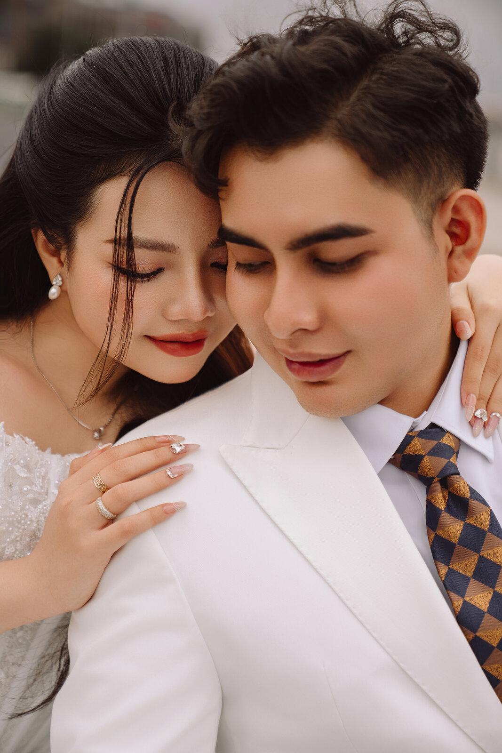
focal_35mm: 70
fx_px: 1464
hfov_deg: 19.5
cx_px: 251
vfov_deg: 28.8
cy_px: 376
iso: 100
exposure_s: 1/1000
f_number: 2.8
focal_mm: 70
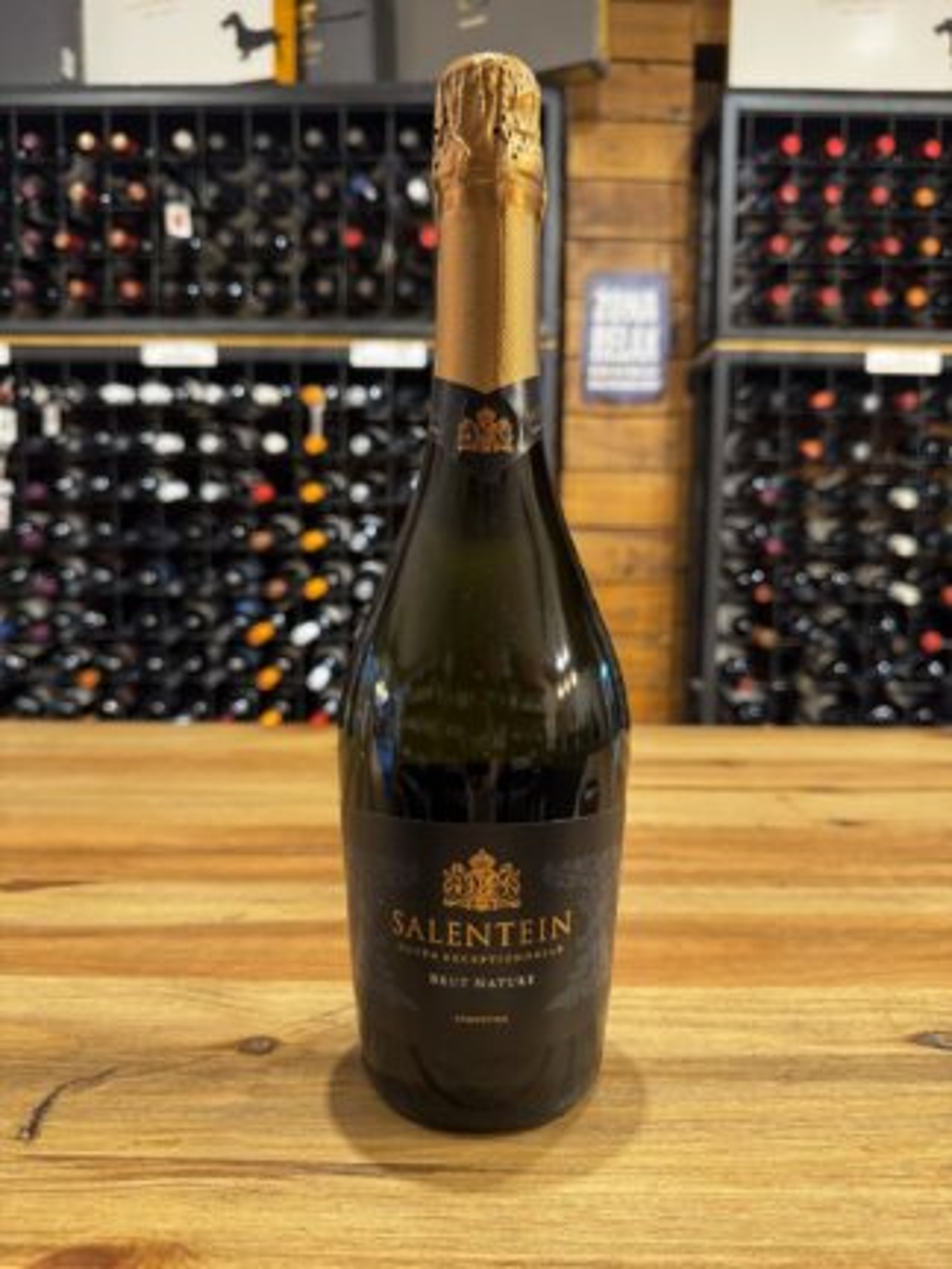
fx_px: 880
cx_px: 476
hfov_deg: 56.8
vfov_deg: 71.6
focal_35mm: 24
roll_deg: +0.1
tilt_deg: -6.3
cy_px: 634
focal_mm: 6.76
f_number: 1.78
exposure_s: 1/50
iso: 320
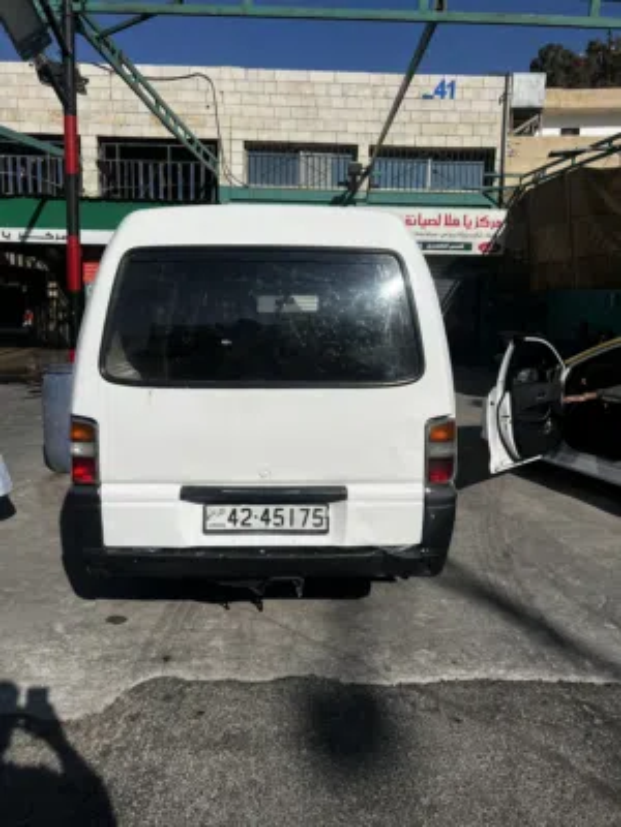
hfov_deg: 53.1
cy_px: 414
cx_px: 310
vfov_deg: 67.3
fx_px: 622
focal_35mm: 26
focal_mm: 5.7
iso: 50
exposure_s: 1/11364
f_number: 1.5
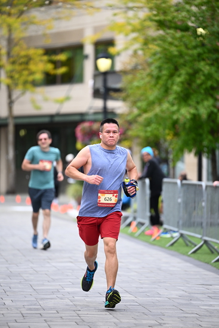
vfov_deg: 10.3
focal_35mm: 200
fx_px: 1824
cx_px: 110
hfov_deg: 6.9
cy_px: 164
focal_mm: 200
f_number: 2.8
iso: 640
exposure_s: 1/2000
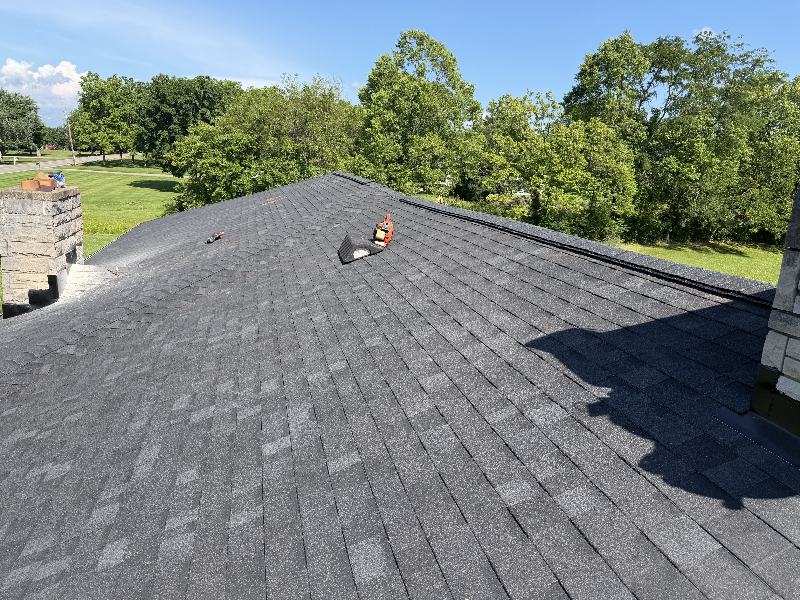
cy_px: 292
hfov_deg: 69.4
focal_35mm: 25
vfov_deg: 54.9
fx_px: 578
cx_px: 392
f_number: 1.78
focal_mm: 6.76
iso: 80
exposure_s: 1/2801
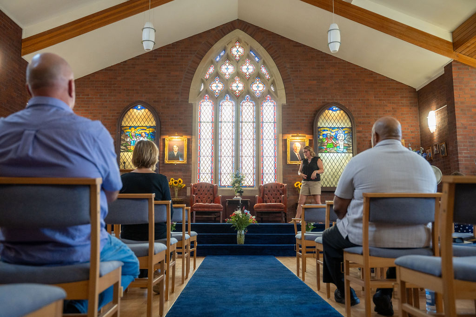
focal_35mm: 33
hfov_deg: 57.5
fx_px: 433
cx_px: 238
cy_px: 158
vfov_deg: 40.2
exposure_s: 1/160
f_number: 2.8
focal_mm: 32
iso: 1600
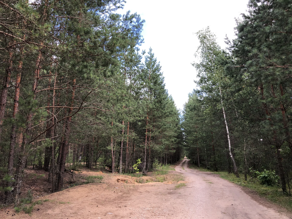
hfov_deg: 63.4
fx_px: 236
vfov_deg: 49.7
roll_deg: -1.9
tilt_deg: +11.2
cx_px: 146
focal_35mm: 28
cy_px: 110
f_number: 1.8
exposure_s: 1/274
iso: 20
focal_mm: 4
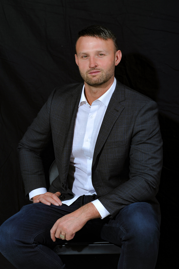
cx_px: 90
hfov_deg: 12.2
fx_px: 836
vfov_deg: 18.3
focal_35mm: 112
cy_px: 134
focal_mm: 112
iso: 200
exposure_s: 1/160
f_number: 11
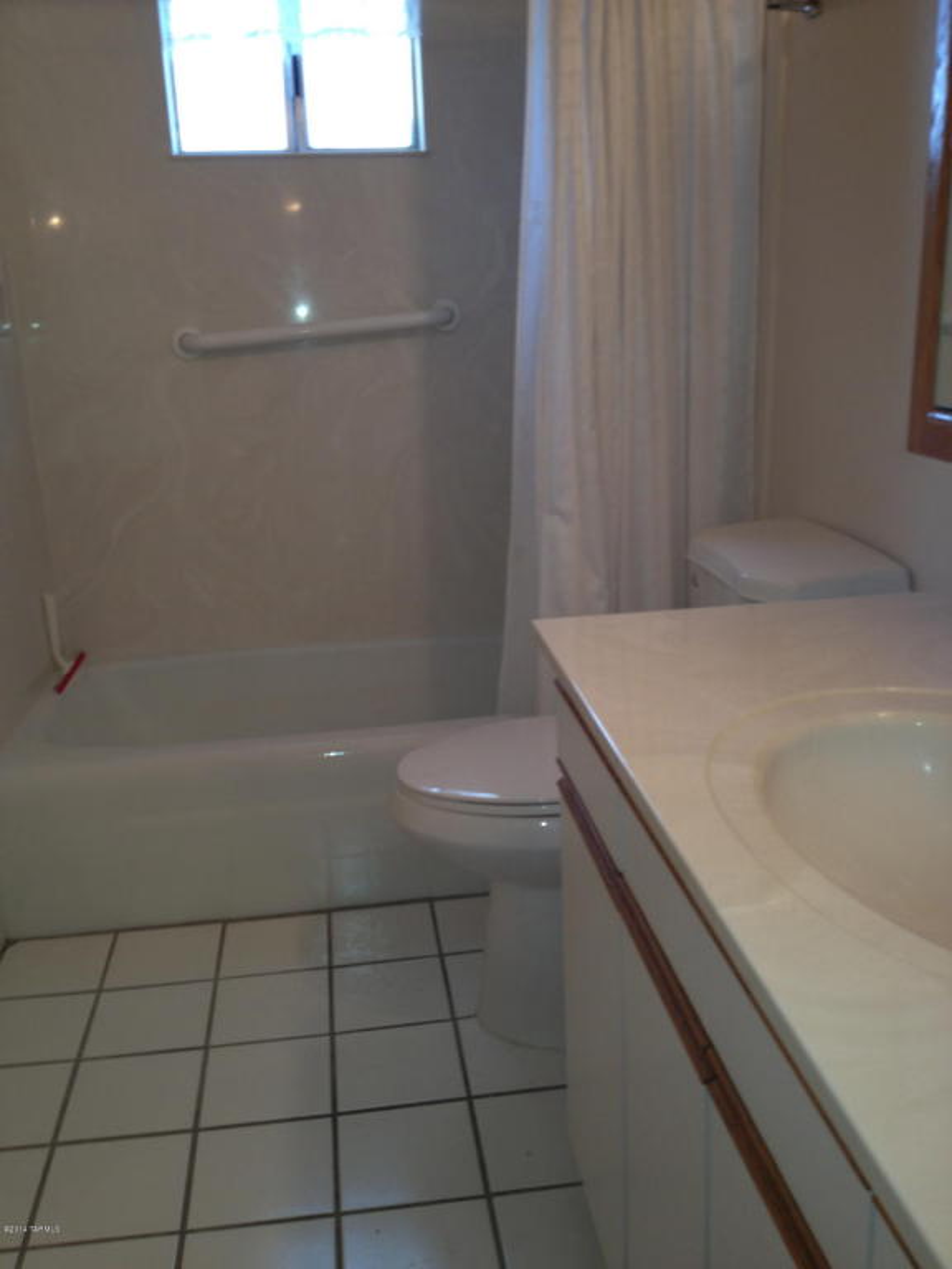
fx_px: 1283
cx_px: 476
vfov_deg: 52.6
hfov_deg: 40.7
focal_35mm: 35
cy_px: 634
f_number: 2.4
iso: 50
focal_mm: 4.28
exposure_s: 1/20
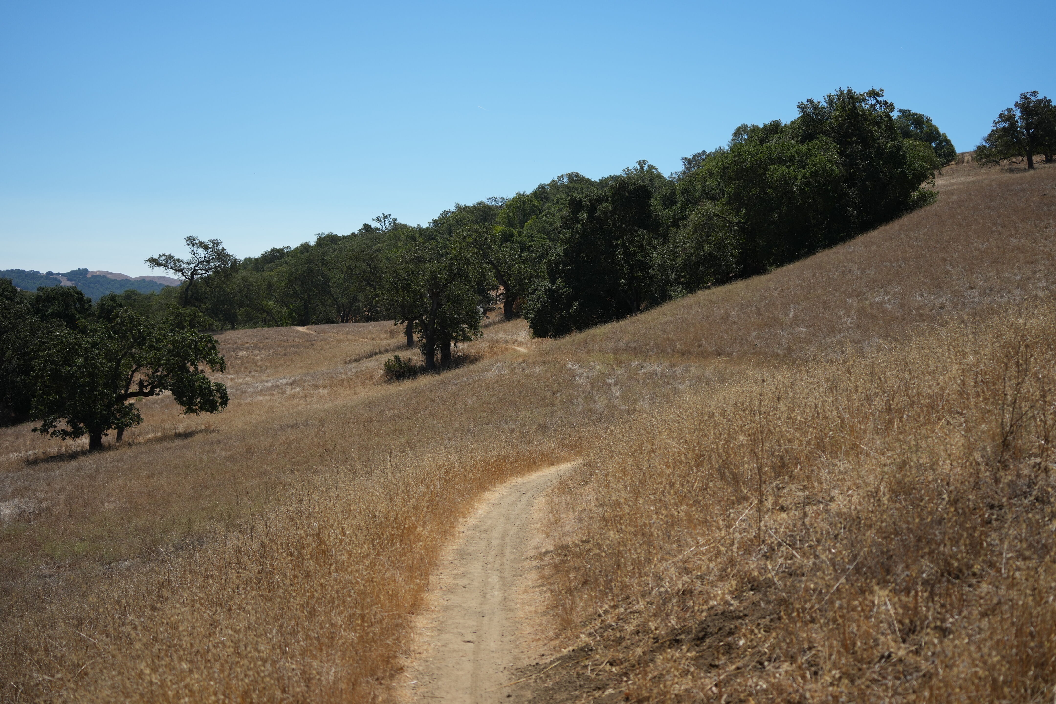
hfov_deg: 39.6
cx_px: 528
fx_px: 1467
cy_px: 352
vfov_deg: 27.0
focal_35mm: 50
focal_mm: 50
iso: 250
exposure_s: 1/2000
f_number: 4.5
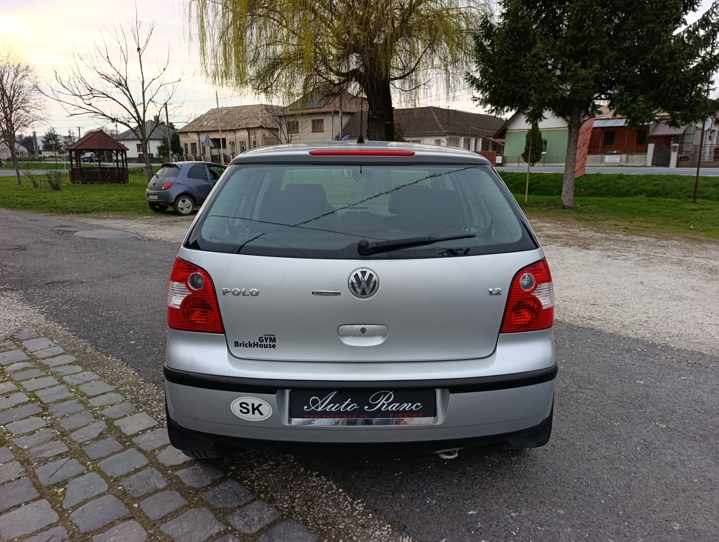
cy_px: 271
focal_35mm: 23
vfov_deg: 59.0
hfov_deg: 73.8
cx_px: 360
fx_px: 478
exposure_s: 1/100
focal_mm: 6.14
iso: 64
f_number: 1.6
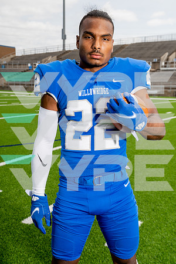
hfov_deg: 28.1
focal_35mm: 48
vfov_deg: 41.1
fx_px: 352
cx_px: 88
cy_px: 132
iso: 100
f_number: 7.1
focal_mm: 48
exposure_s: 1/250
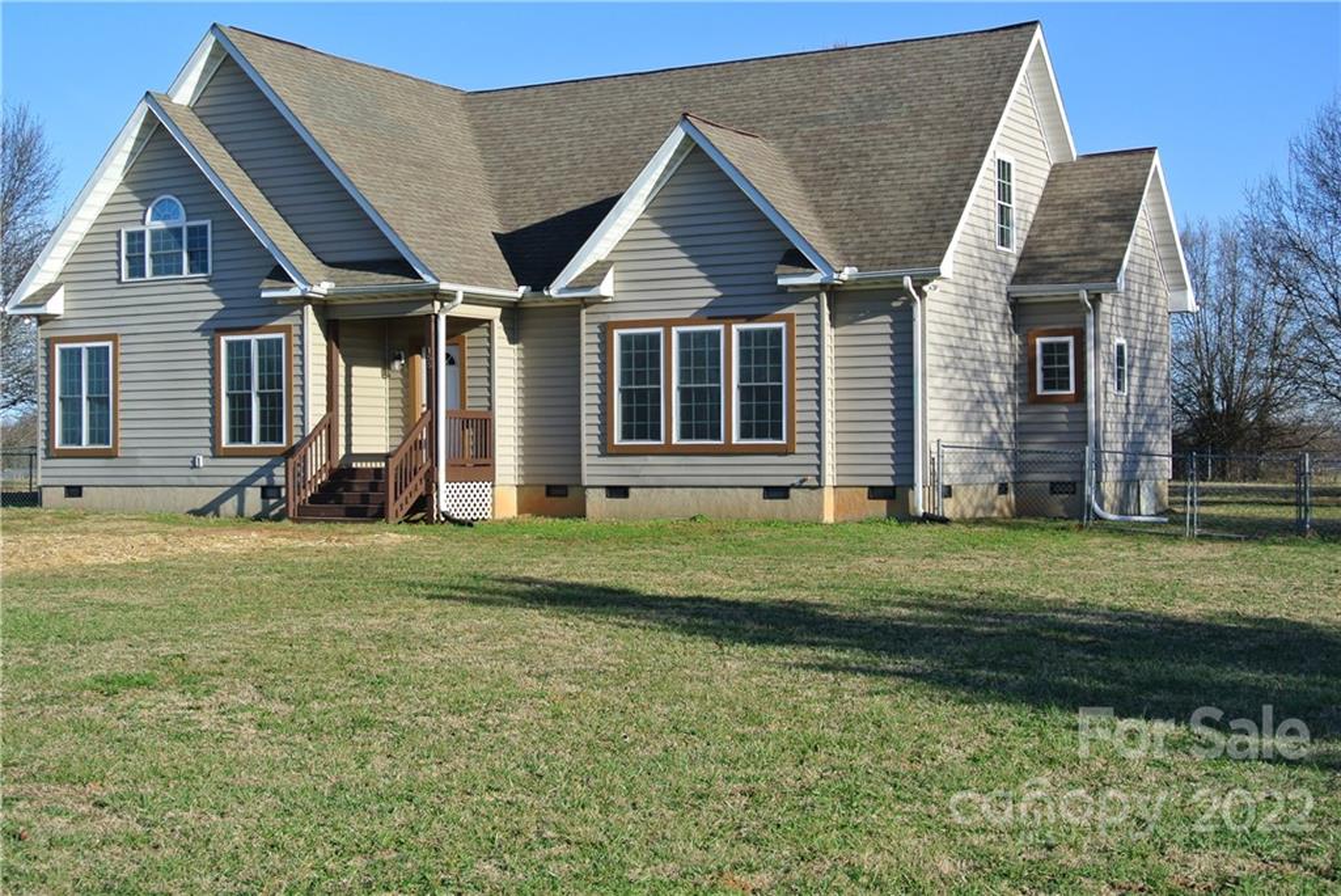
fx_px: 1901
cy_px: 448
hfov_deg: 38.9
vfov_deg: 26.5
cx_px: 670
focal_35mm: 51
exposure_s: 1/500
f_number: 4.8
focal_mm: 18.9
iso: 100
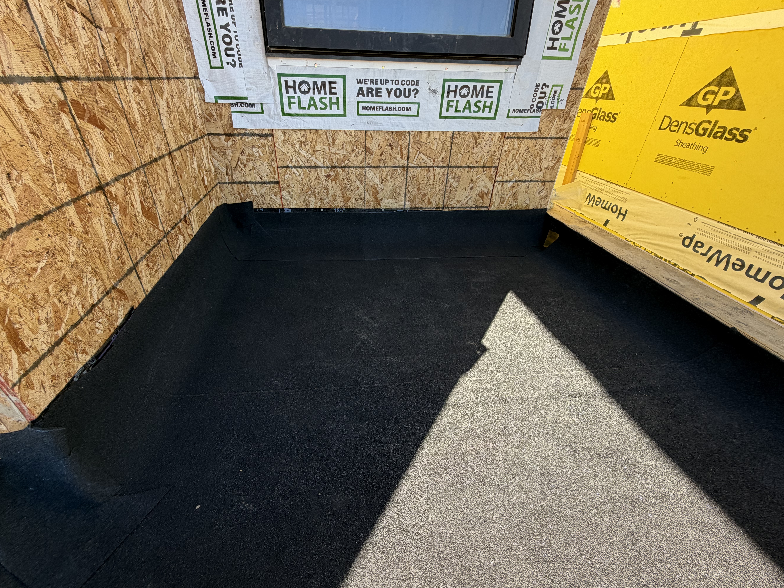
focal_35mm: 15
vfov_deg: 81.7
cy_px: 292
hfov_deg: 98.1
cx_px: 374
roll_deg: -1.6
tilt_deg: -33.2
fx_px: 340
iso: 40
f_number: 2.2
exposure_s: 1/239
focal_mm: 2.22
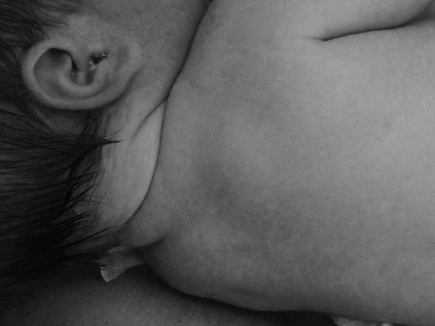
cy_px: 92
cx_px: 366
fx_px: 1131
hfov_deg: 21.4
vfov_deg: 16.3
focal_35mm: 90
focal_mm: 4.12
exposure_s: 1/20
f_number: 2.4
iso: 64
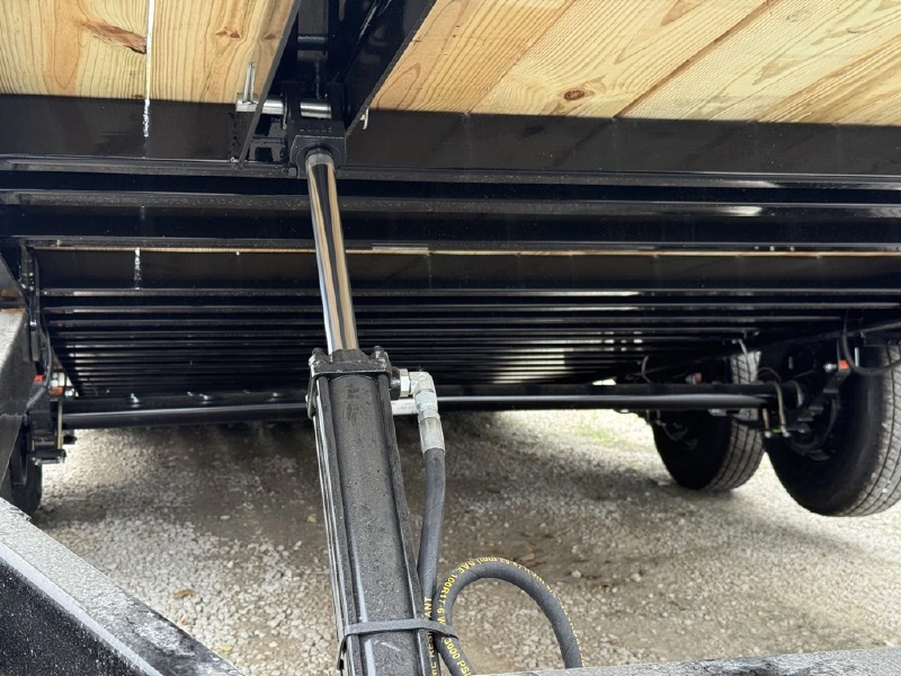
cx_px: 450
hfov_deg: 39.7
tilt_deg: -5.1
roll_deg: -0.1
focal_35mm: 48
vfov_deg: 30.3
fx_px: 1249
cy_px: 338
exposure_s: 1/82
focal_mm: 6.76
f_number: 1.78
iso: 200
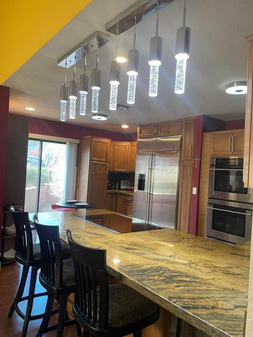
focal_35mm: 26
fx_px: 253
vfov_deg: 67.3
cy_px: 168
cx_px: 126
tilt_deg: +0.7
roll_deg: -3.2
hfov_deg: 53.1
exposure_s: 1/60
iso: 80
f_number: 1.6
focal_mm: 4.2
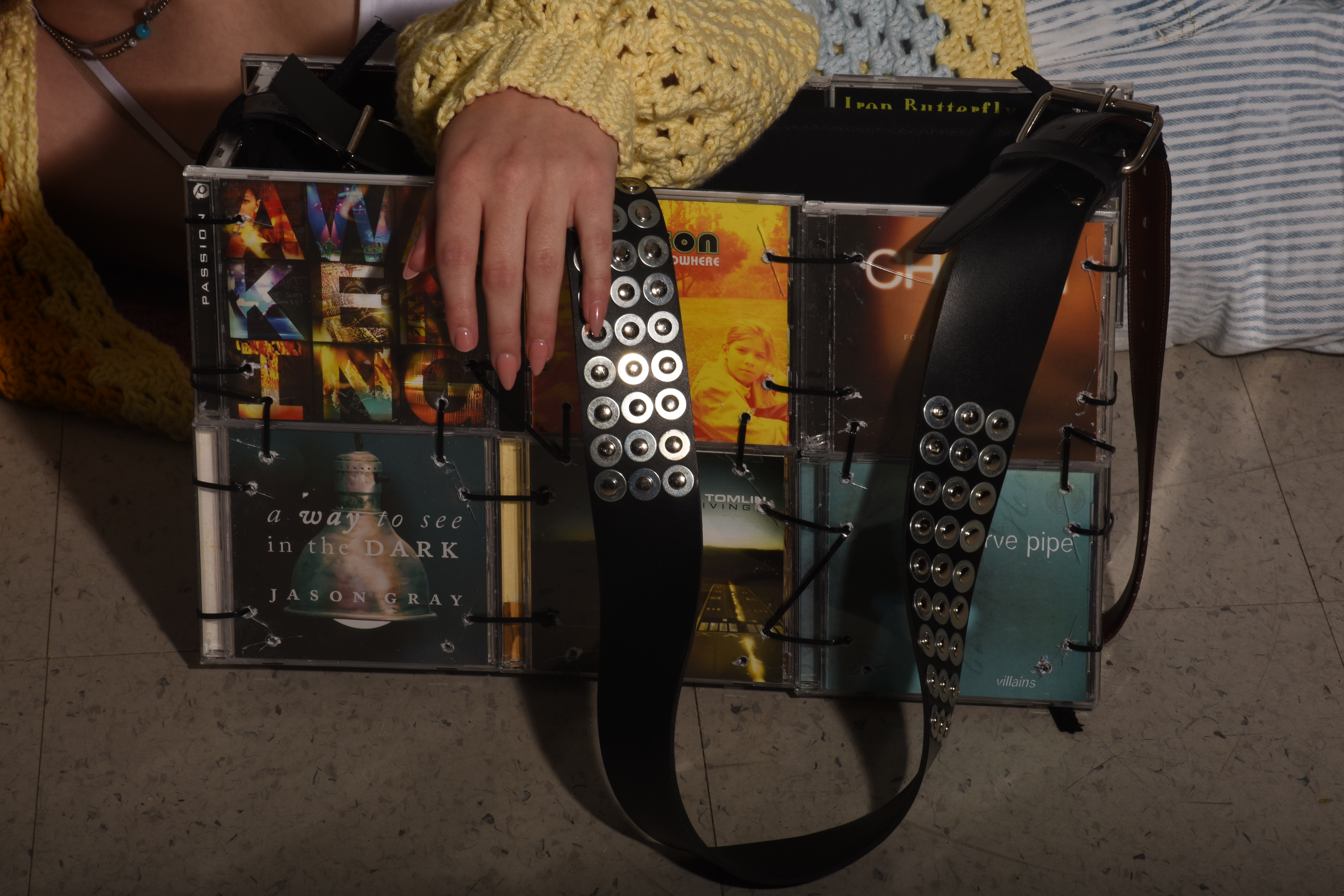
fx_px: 6272
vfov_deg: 8.2
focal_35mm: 168
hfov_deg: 12.2
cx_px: 672
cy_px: 448
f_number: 18
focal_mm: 112
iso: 100
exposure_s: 1/200
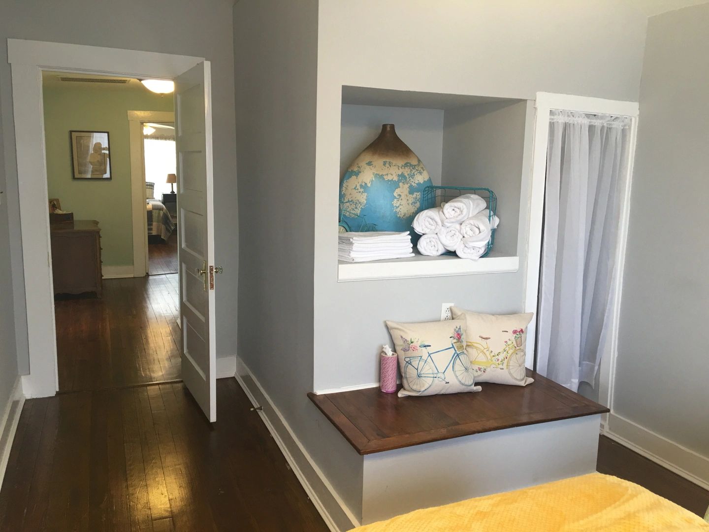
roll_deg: -0.8
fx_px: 594
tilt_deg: -8.8
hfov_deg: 61.7
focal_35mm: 29
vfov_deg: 48.2
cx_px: 354
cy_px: 266
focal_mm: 4.15
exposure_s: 1/15
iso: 25
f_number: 2.2
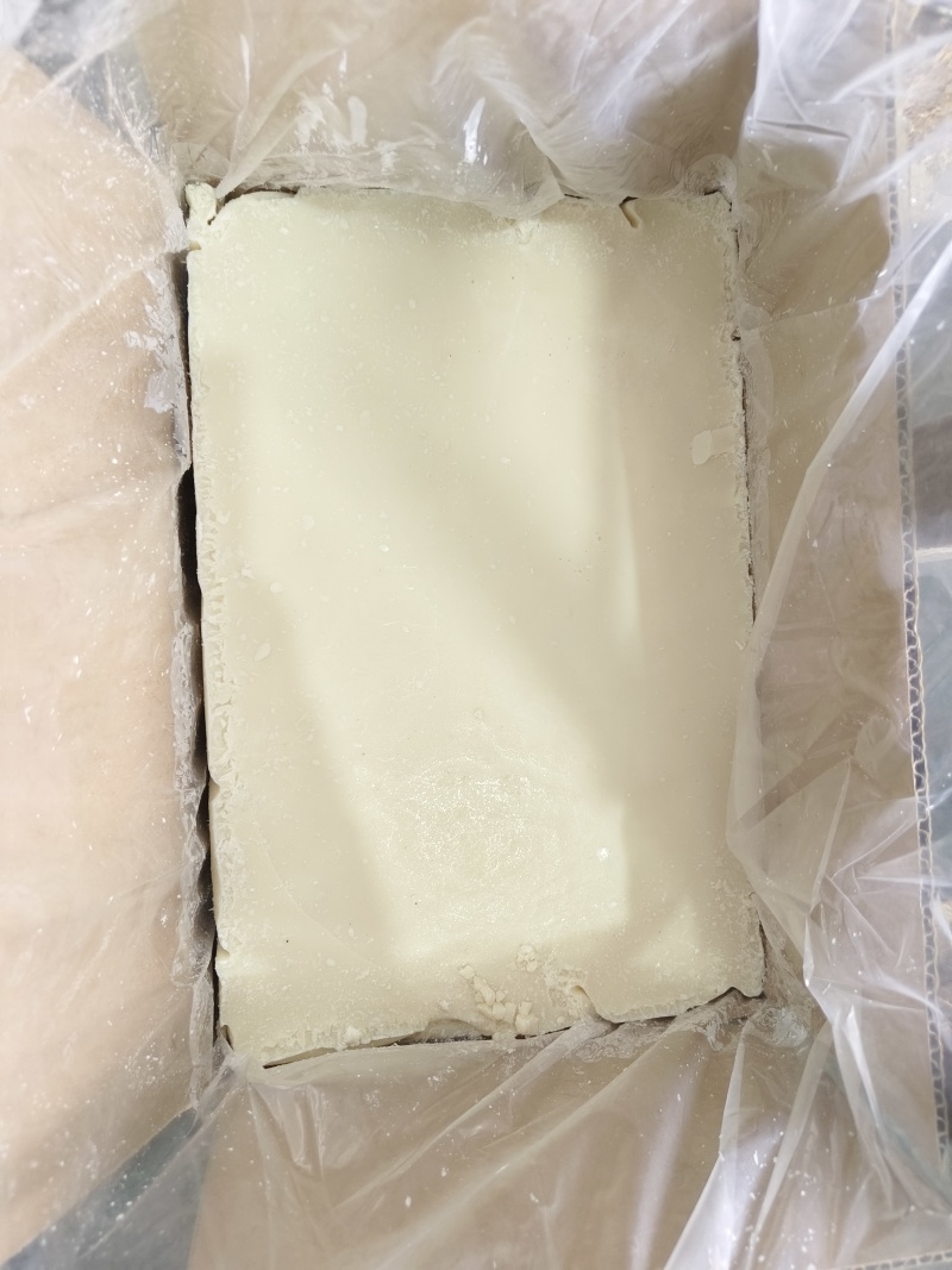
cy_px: 635
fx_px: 844
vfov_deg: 73.9
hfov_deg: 58.9
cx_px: 476
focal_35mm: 23
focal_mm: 5.6
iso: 1149
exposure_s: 1/33.3
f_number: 1.88
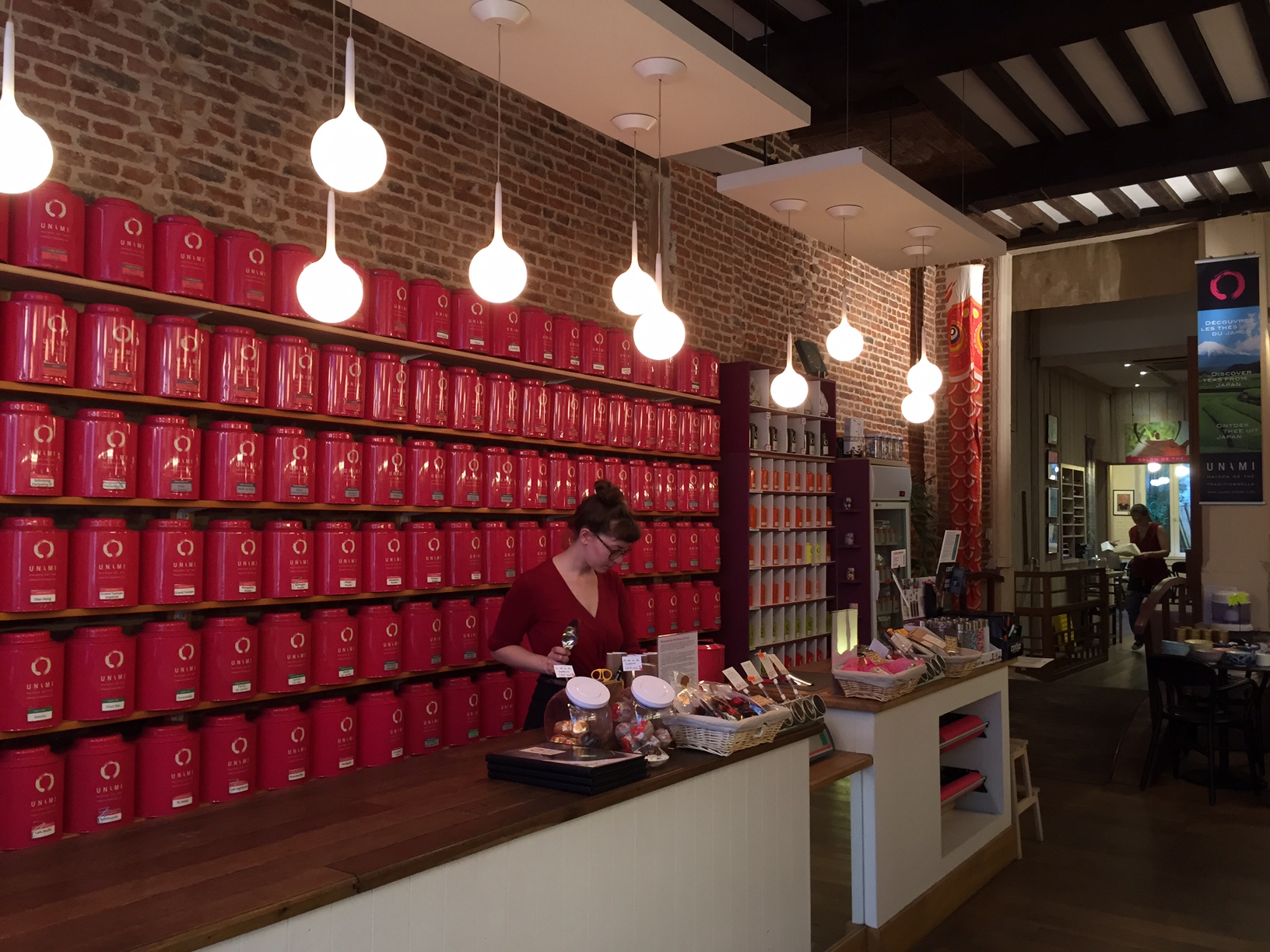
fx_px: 1064
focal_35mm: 29
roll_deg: -1.7
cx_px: 635
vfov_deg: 48.2
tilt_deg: +3.8
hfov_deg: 61.7
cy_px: 476
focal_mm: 4.15
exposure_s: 1/33
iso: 100
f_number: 2.2
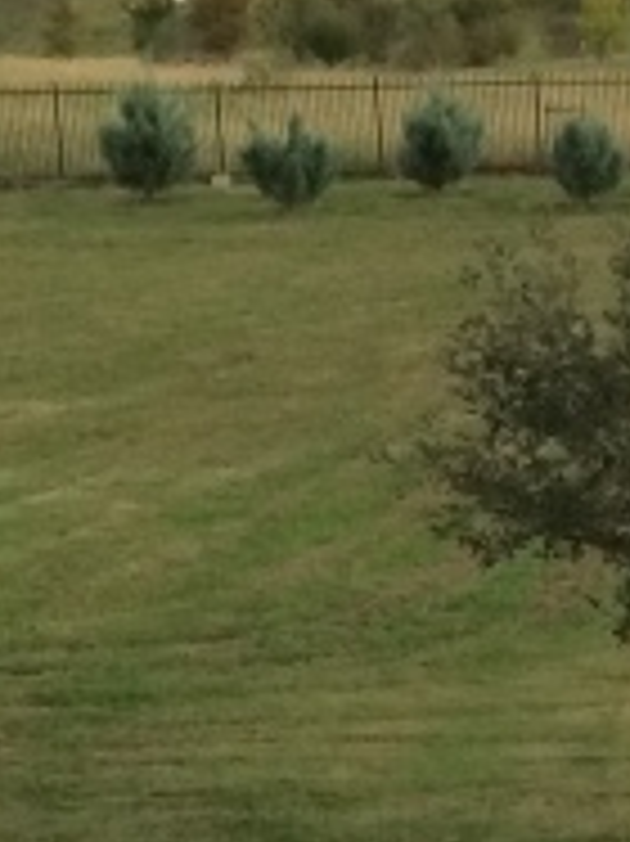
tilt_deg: -20.7
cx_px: 932
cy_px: 1139
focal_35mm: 159
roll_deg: +0.2
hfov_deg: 9.1
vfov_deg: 12.0
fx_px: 3863
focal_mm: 4.15
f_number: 2.2
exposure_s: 1/30
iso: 125
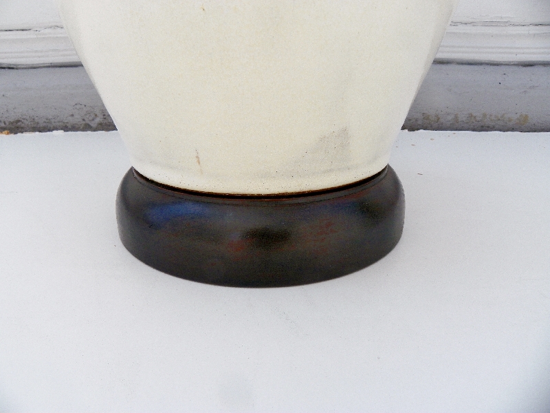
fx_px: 413
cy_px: 206
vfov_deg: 53.1
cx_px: 275
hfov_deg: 67.3
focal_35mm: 26
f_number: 4.5
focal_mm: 4.6
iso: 64
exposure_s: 1/250
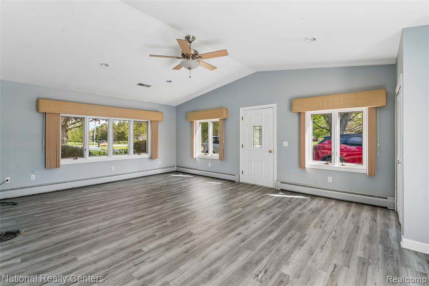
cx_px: 214
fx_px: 193
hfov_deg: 96.0
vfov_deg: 73.0
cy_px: 143
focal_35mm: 16
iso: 400
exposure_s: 1/30
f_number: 13
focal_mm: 16.2
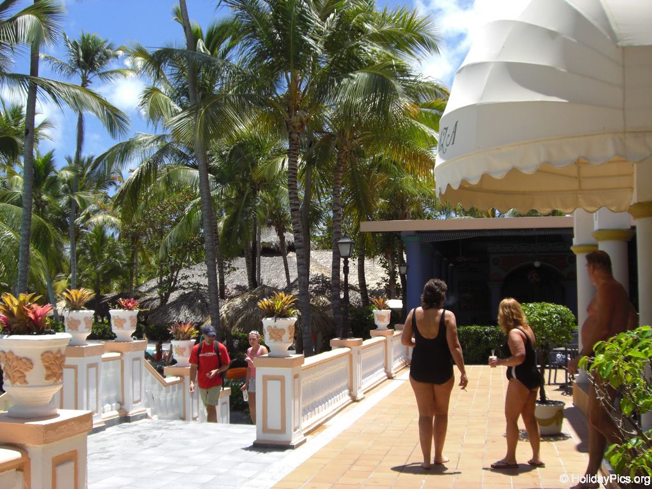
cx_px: 326
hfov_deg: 49.0
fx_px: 716
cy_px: 244
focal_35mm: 38
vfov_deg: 37.7
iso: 64
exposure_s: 1/1000
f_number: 2.7
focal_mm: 6.2
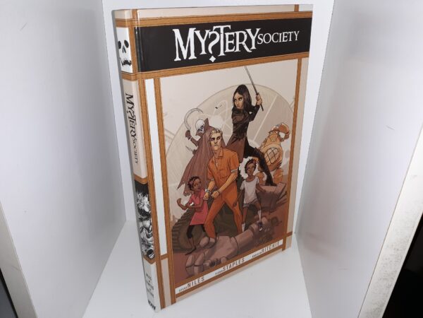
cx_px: 212
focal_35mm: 28
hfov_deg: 63.4
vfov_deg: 49.7
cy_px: 159
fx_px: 342
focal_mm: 3.7
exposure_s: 1/120
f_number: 1.7
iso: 50
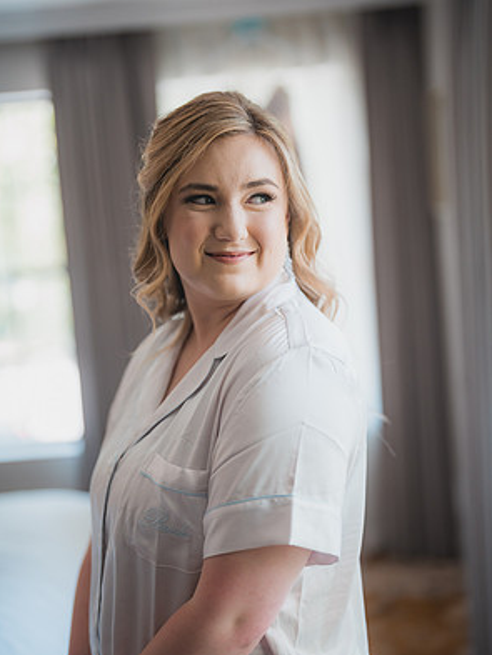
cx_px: 245
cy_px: 348
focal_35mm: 55
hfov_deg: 26.6
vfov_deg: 34.9
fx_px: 1042
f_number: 1.2
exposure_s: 1/400
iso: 400
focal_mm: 50
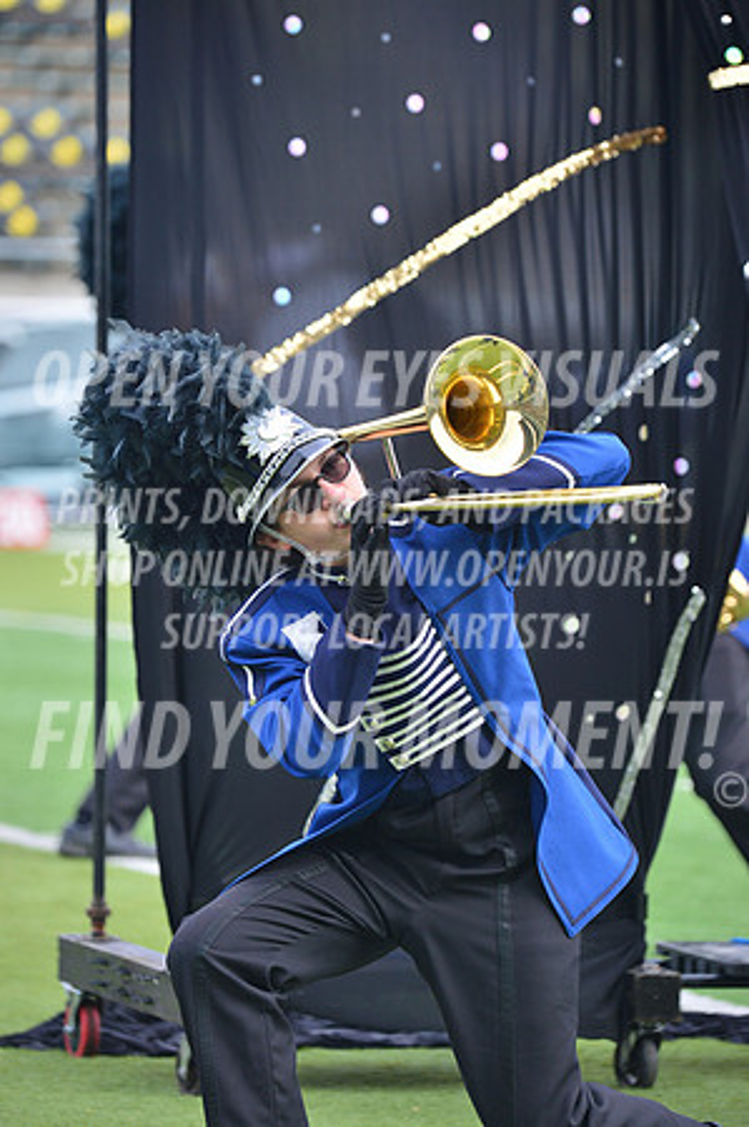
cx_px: 374
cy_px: 564
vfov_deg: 7.9
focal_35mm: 260
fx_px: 8132
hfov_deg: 5.3
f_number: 5.6
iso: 200
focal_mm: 260
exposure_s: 1/320
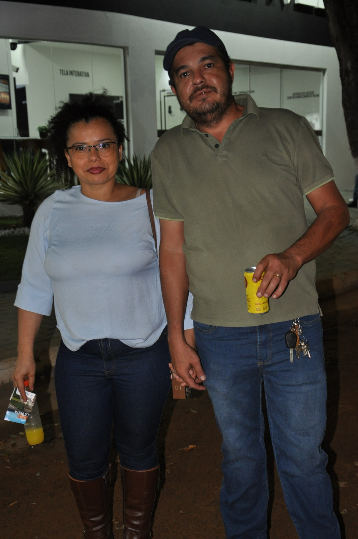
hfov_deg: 25.7
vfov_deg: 37.9
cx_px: 179
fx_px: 785
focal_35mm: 52
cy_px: 270
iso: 800
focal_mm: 35
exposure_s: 1/60
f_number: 4.5
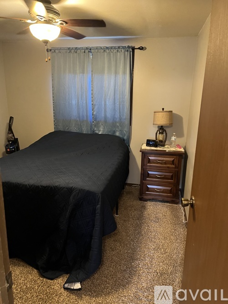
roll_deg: -2.0
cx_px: 114
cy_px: 152
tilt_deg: -14.6
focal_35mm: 26
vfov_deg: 67.3
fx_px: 228
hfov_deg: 53.0
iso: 500
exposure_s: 1/30
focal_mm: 5.1
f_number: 1.6
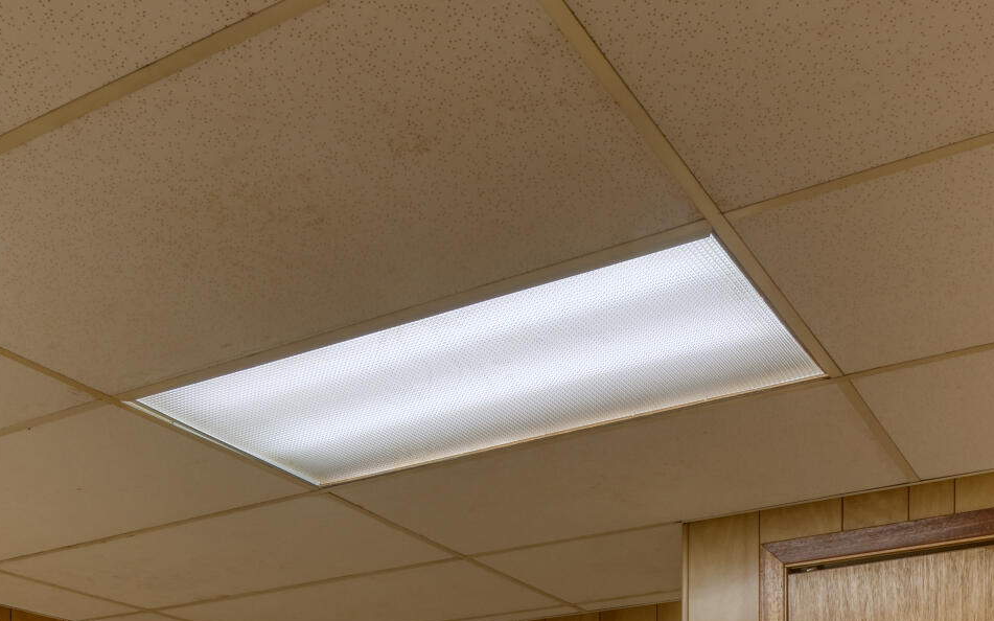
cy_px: 928
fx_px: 1219
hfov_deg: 44.4
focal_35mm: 45
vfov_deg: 23.1
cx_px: 524
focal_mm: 14
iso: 500
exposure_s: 1/4
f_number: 8
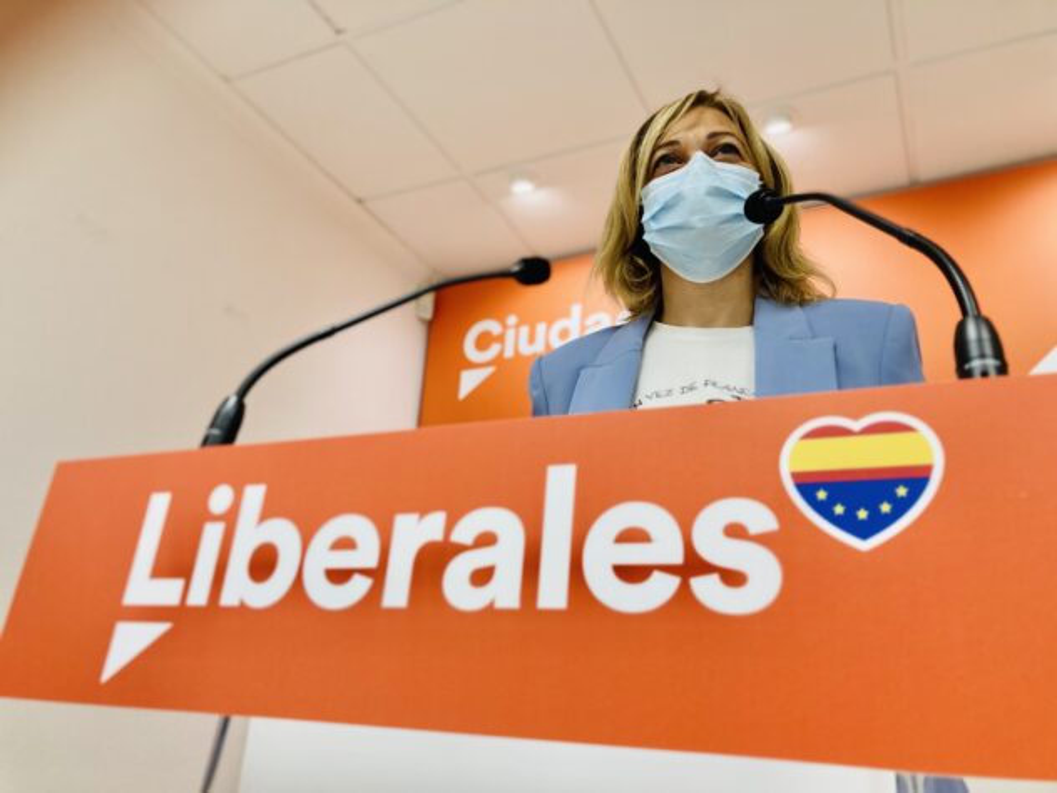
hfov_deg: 63.4
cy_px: 396
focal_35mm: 28
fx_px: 855
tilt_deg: +22.4
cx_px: 528
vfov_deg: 49.7
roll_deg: -4.7
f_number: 1.8
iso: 64
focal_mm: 3.99
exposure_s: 1/100
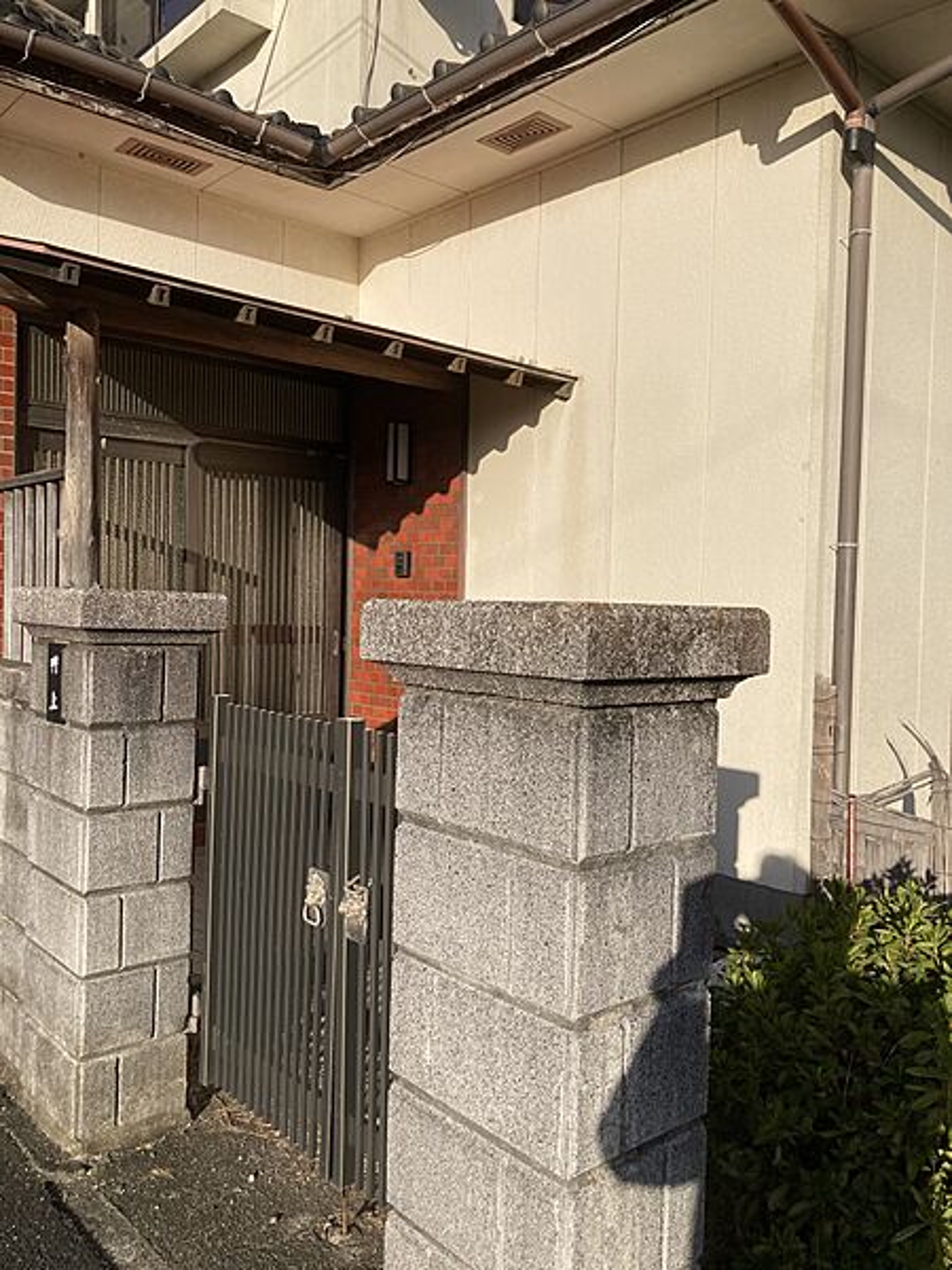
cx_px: 476
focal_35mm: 28
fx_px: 1027
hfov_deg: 49.7
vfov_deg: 63.4
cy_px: 635
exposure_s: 1/3205
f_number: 1.8
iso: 20
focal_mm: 3.99
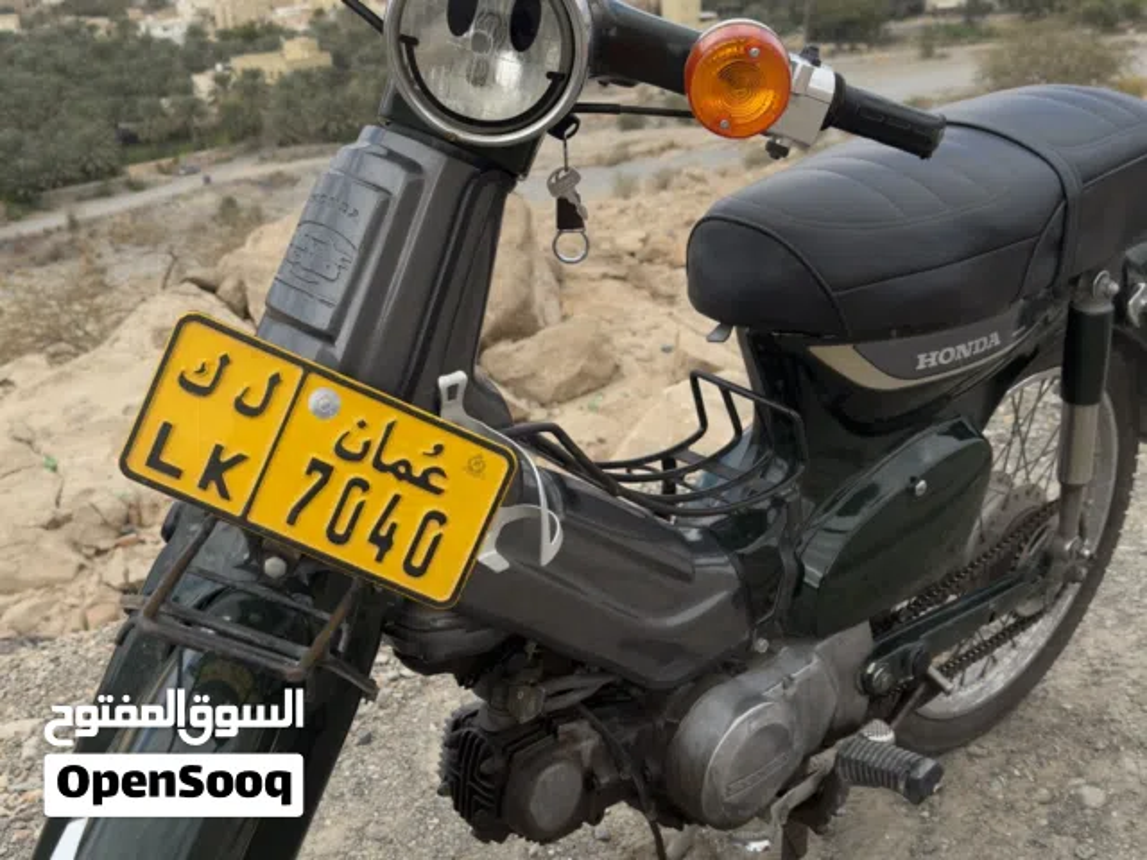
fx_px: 795
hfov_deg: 71.6
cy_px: 430
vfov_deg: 56.8
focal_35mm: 24
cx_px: 574
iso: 64
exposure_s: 1/2262
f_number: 1.78
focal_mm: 6.76
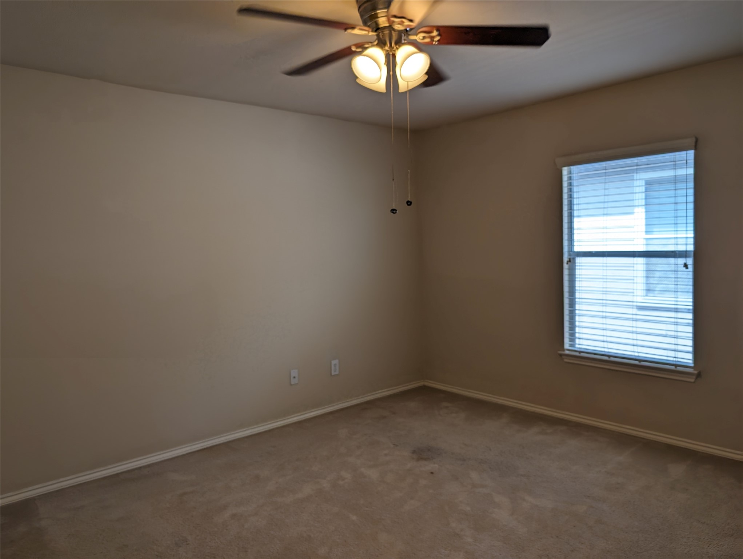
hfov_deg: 71.5
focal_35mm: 24
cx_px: 372
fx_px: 516
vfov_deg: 56.9
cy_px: 280
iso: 21
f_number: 1.68
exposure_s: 1/150
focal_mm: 6.9
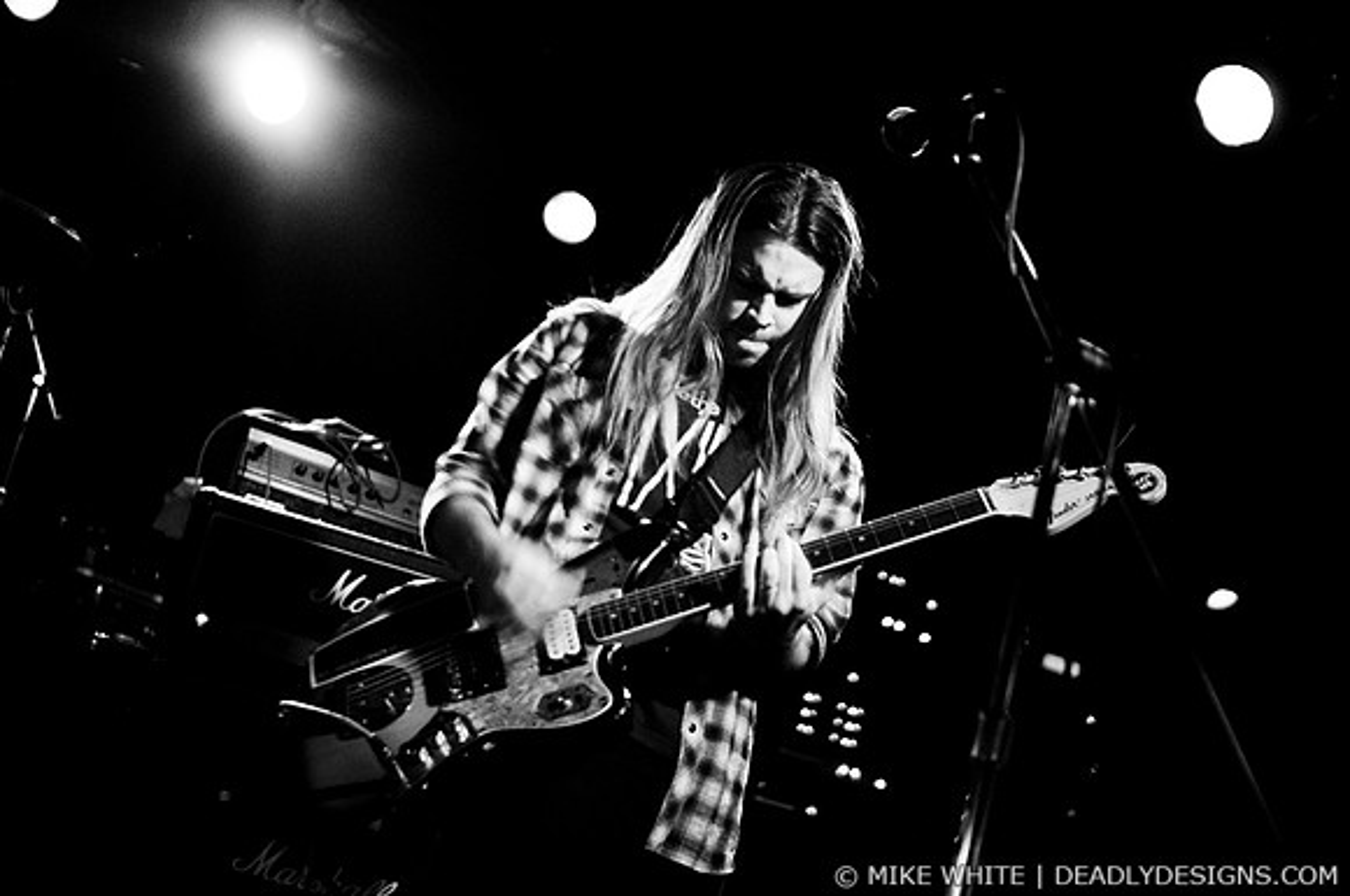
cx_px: 675
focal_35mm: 45
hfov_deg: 43.7
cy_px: 448
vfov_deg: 29.8
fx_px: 1685
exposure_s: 1/60
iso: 1000
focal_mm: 30
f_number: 1.6
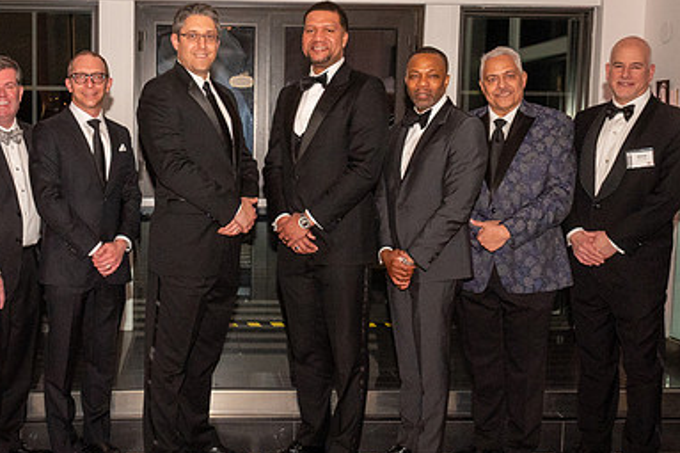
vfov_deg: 28.6
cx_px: 218
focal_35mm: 47
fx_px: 887
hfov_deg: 41.3
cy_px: 235
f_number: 10
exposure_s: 1/80
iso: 2000
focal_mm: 21
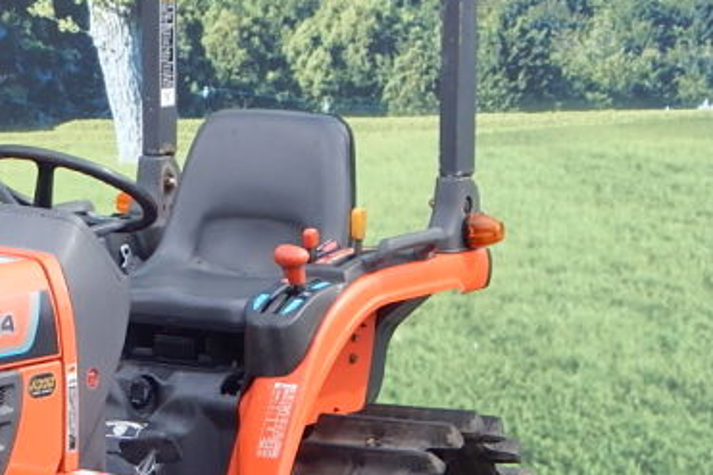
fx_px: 3385
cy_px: 354
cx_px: 67
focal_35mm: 171
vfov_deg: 8.0
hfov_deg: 11.9
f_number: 4
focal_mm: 10.9
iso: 125
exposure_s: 1/200
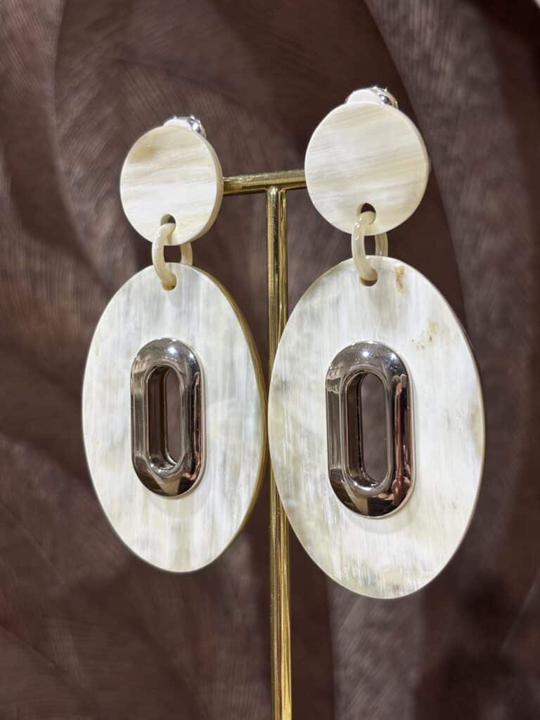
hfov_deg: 28.0
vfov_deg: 36.8
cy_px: 360
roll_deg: +0.4
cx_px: 270
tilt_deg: -1.6
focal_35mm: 52
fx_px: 1082
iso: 32
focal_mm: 5.96
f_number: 1.6
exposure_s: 1/100
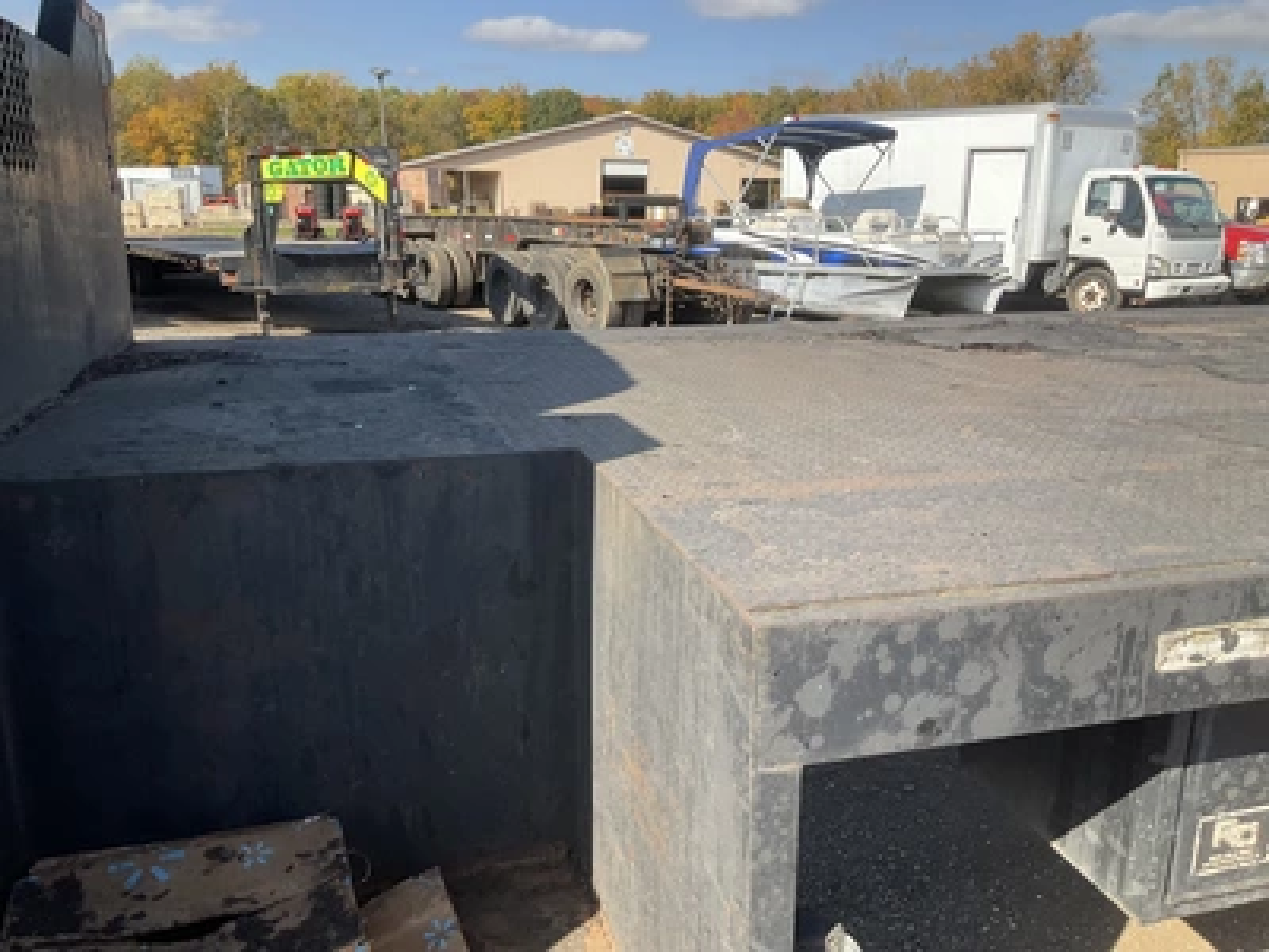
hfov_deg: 61.7
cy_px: 476
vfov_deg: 48.2
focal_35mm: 29
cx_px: 634
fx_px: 1063
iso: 25
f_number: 1.8
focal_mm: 3
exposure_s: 1/770
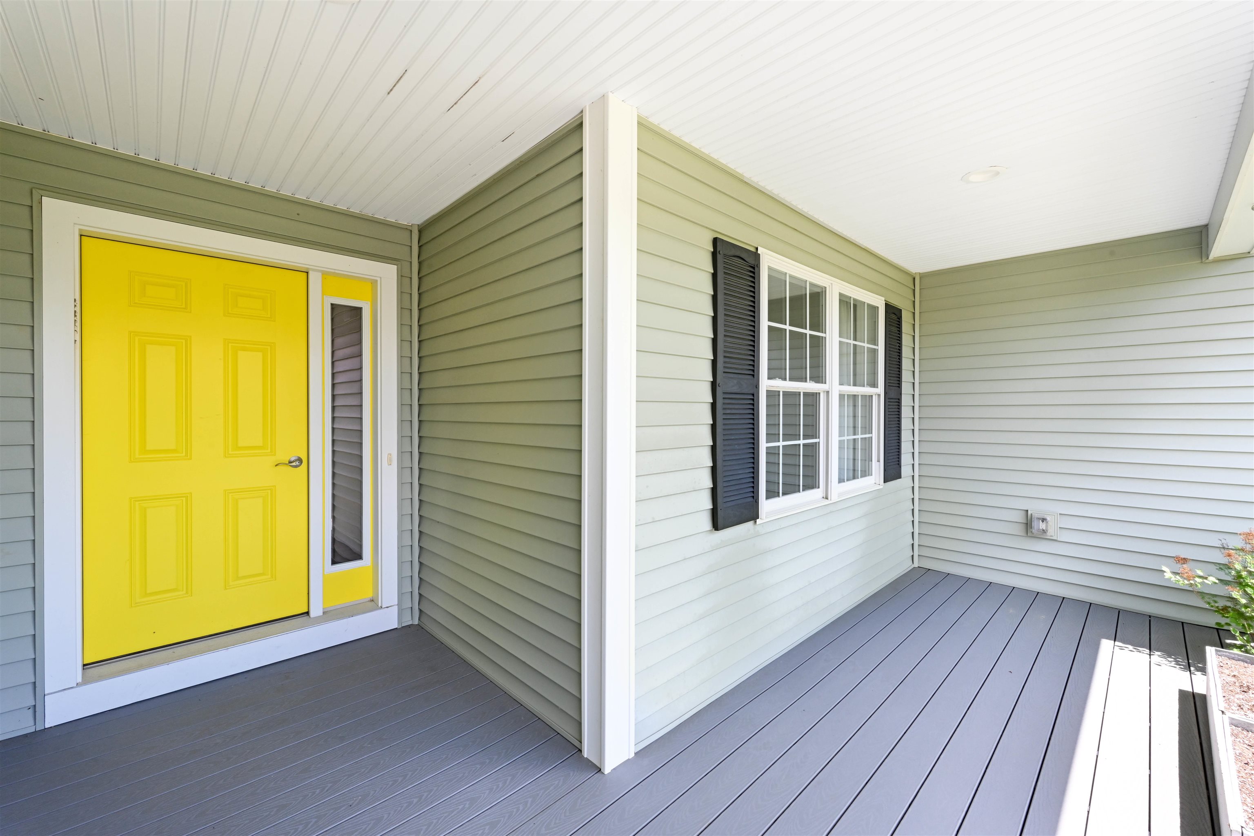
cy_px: 418
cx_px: 627
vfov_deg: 81.2
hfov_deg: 104.3
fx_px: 488
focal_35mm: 14
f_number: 14
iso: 1000
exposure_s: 1/200
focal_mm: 14
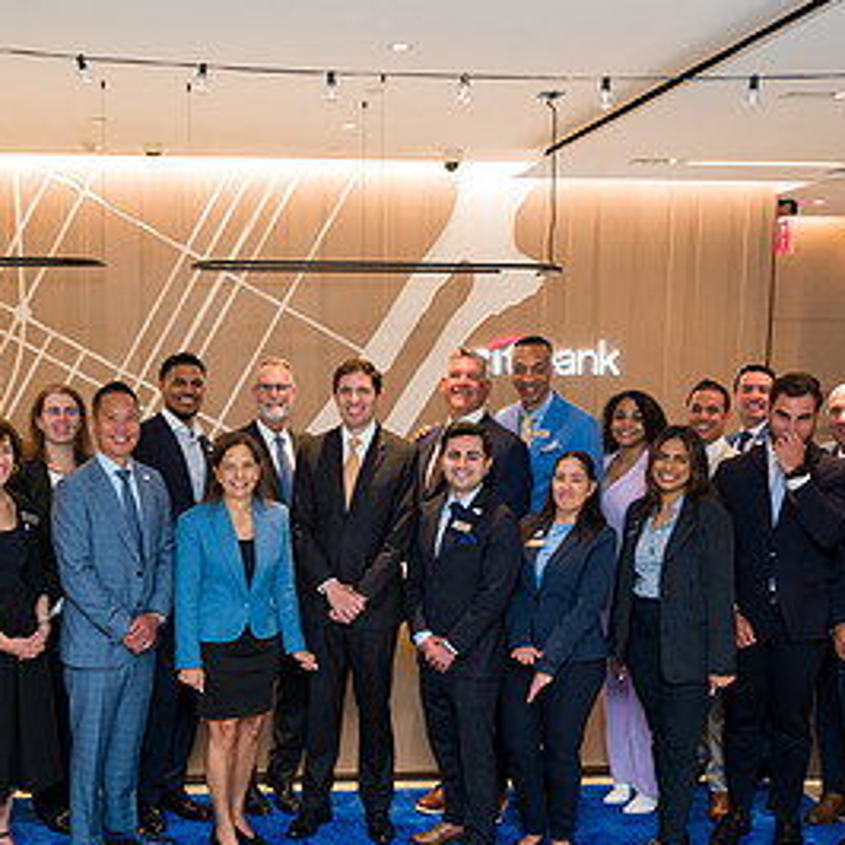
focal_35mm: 45
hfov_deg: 37.3
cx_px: 302
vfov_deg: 37.3
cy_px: 527
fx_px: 1243
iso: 1000
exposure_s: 1/200
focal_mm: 24
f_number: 4
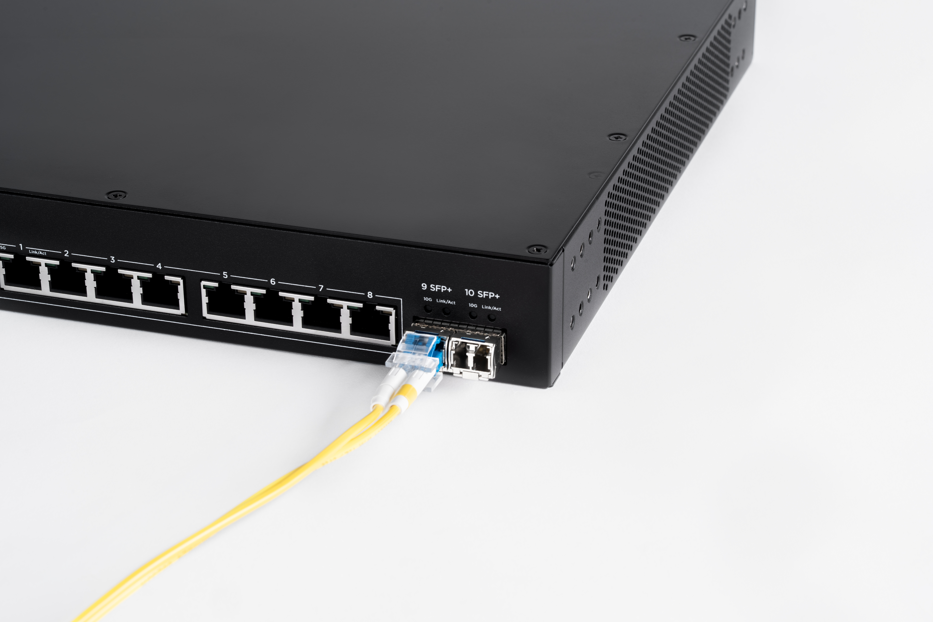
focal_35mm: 85
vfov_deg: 16.1
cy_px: 311
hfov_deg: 23.9
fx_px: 2203
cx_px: 466
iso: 200
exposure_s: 1/125
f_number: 16
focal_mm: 85
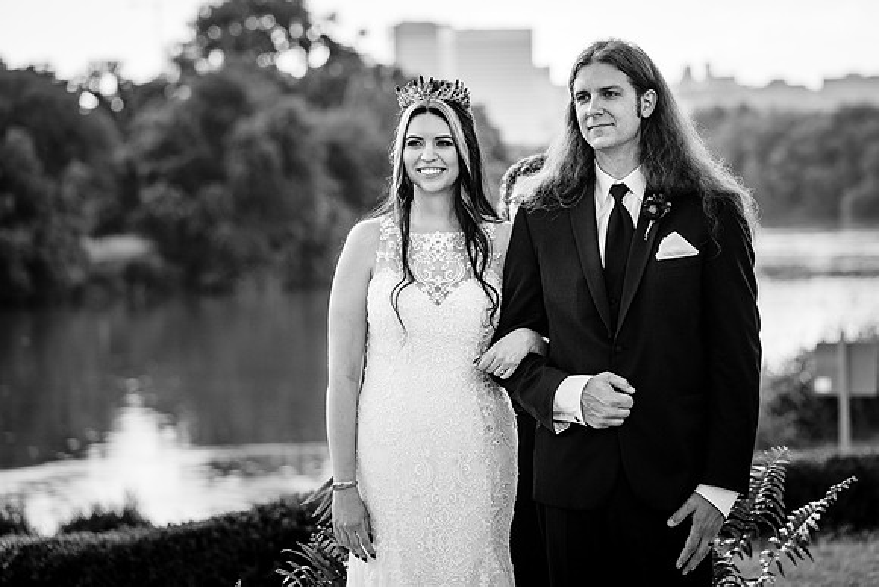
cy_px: 251
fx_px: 3547
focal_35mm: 145
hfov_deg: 14.1
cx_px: 503
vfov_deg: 9.5
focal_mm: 127
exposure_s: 1/640
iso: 100
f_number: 4
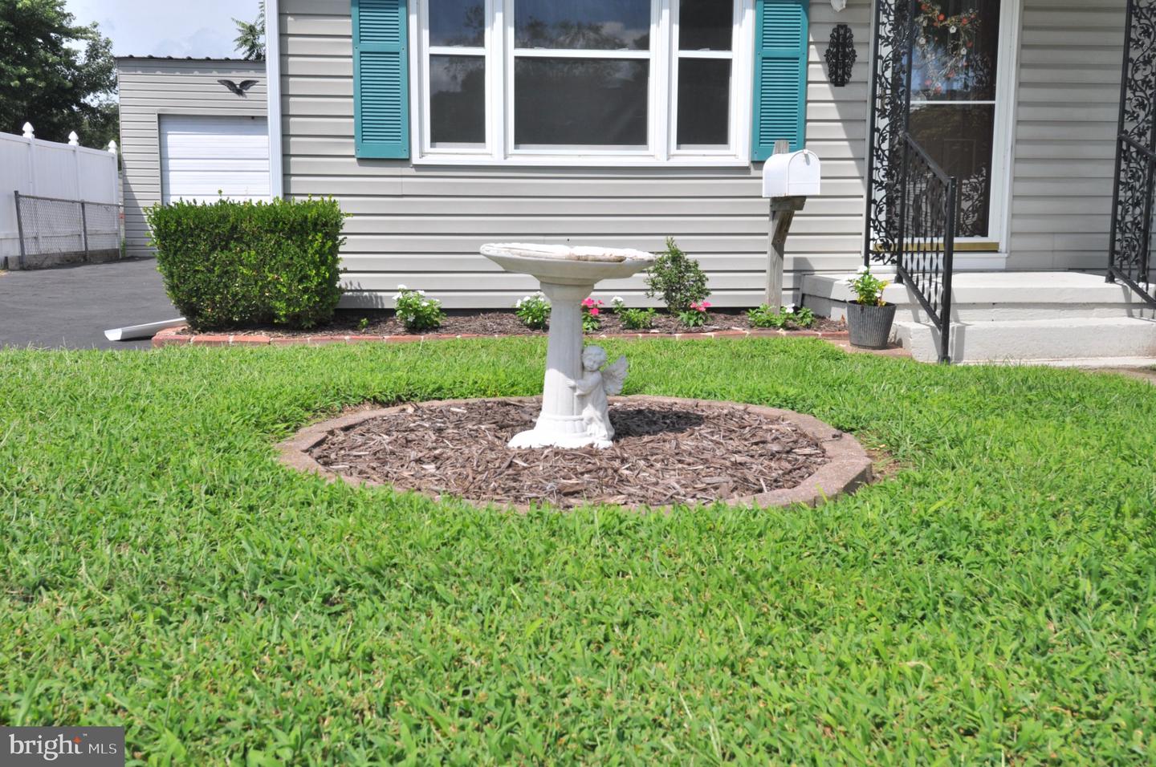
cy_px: 384
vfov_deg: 36.8
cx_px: 578
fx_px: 1154
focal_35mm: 36
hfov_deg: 53.2
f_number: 10
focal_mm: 24
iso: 200
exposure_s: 1/400
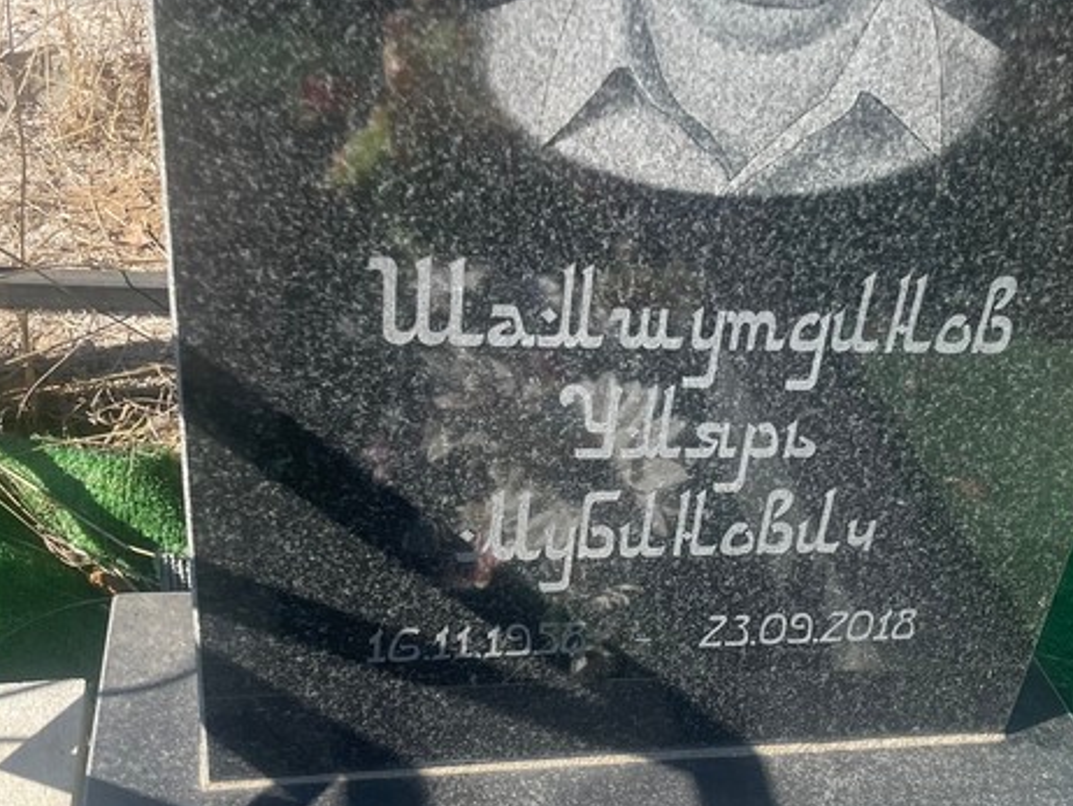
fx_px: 1396
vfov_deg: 32.0
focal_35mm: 45
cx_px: 680
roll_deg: -10.7
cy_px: 511
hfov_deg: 41.7
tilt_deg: -41.6
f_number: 1.6
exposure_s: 1/1473
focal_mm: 4.2
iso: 32
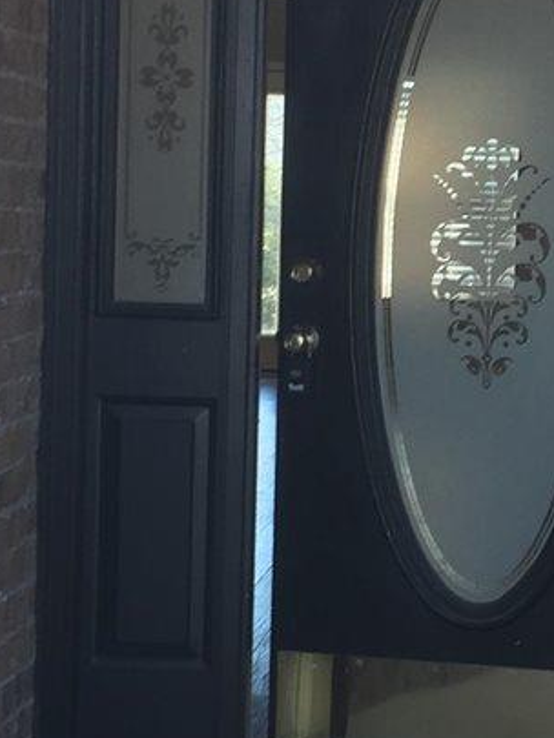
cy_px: 355
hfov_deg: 13.1
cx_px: 649
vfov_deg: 17.9
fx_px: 2346
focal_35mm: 110
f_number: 2.2
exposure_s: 1/60
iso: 32
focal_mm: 4.15
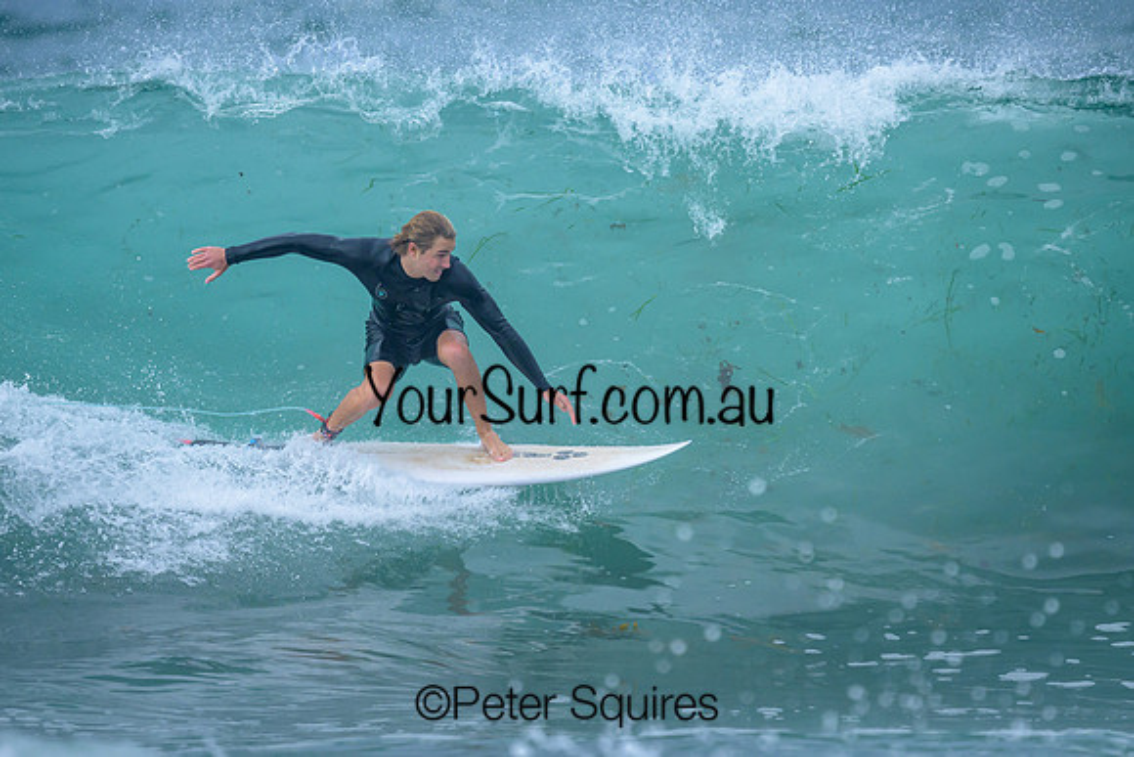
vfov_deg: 1.3
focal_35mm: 1100
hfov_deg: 1.9
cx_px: 620
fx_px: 34646
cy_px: 373
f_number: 6.3
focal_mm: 800
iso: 640
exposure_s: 1/2500
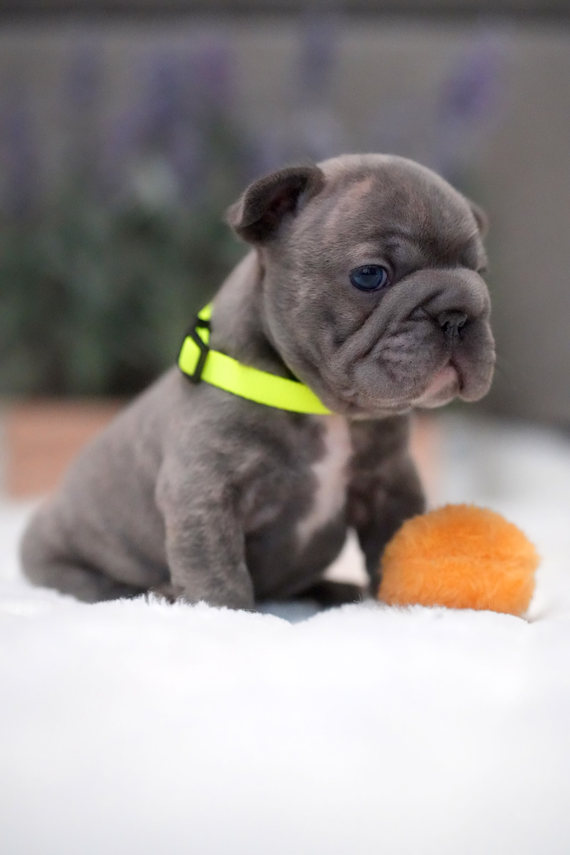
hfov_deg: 16.1
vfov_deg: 23.9
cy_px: 428
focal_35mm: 85
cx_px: 285
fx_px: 2019
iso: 12800
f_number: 3.2
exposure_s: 1/500
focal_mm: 85
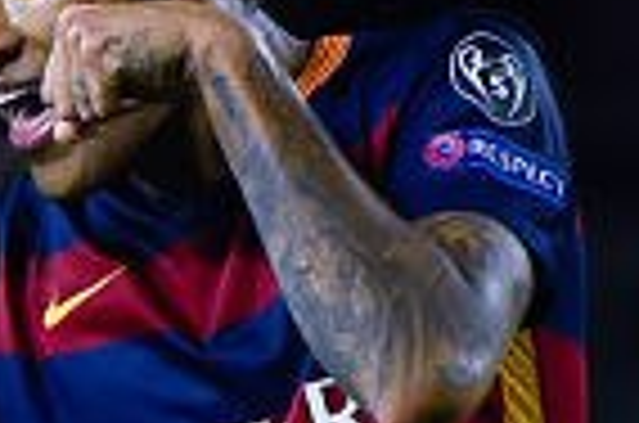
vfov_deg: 2.1
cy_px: 400
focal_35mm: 649
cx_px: -45
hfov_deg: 3.2
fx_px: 11494
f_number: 3.2
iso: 2500
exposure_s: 1/1600
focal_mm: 200
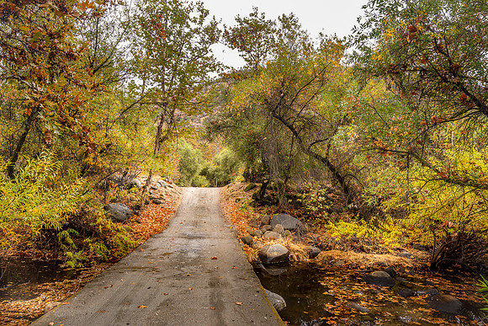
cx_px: 244
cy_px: 163
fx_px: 339
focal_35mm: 25
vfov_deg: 51.3
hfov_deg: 71.5
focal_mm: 25
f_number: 11
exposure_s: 1/10
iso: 500
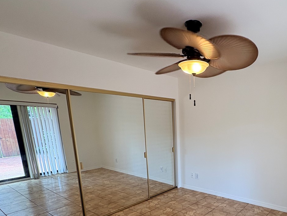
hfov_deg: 68.2
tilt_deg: -11.5
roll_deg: -0.6
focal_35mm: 24
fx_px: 199
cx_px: 205
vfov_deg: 53.7
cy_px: 167
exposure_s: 1/120
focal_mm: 2.22
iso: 160
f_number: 2.2
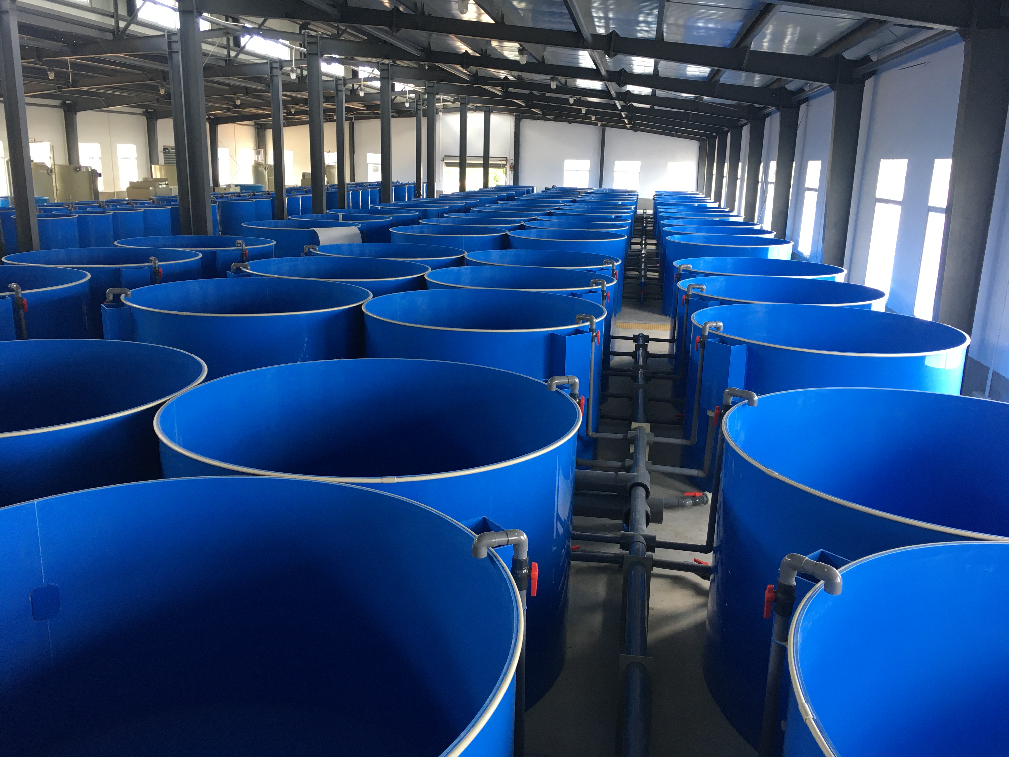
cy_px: 378
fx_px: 845
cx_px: 504
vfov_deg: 48.2
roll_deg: -1.4
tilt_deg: -14.2
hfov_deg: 61.7
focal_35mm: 29
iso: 32
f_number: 2.2
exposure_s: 1/33
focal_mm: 4.15
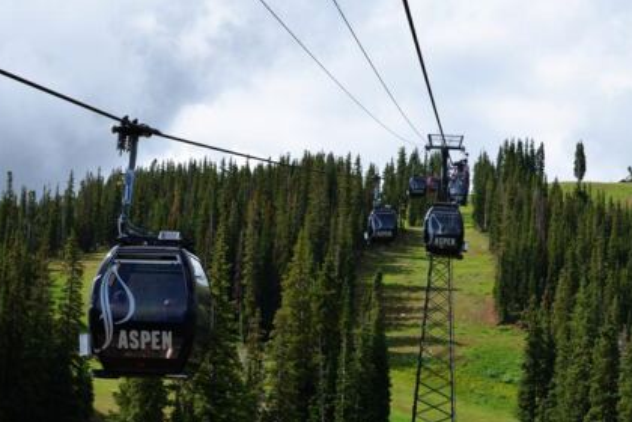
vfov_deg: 17.1
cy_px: 243
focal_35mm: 80
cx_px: 433
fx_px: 1400
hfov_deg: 25.3
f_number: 8
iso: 100
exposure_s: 1/250
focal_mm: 35
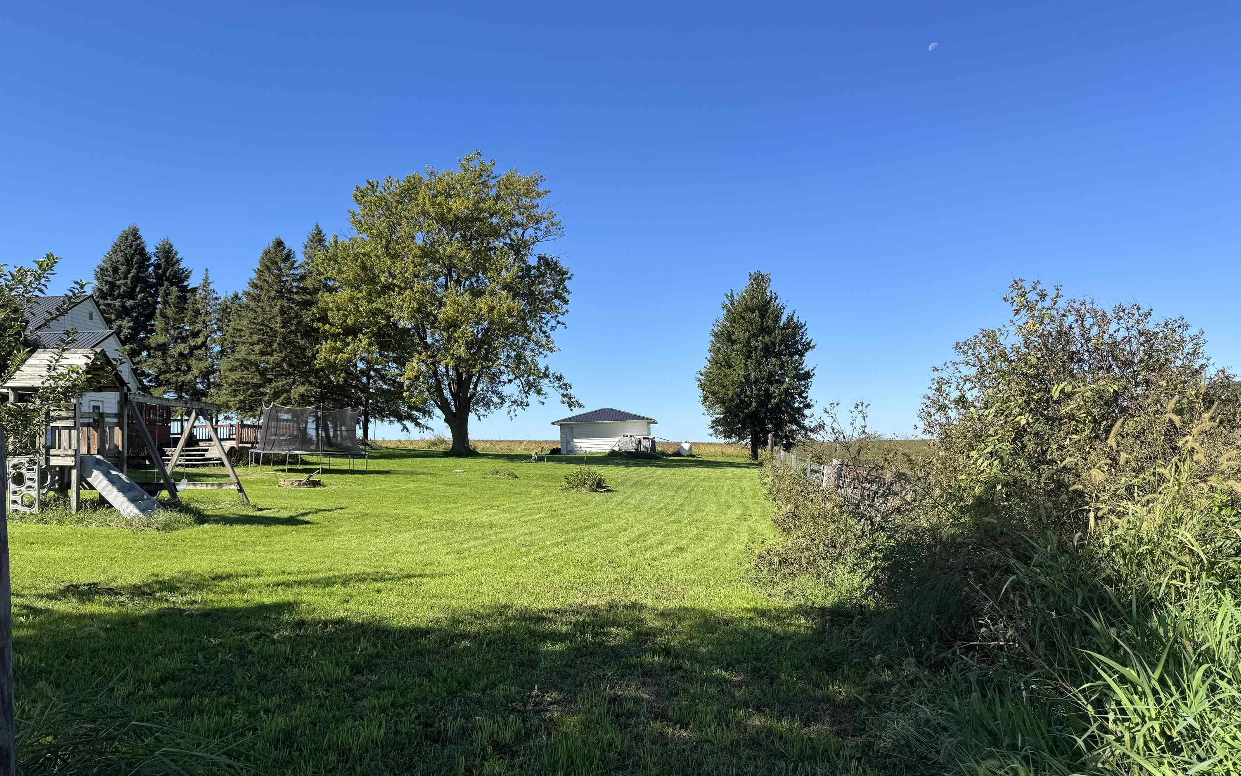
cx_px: 629
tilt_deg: +1.8
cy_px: 420
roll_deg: +1.2
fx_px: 879
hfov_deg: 70.4
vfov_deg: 47.6
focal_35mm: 26
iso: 80
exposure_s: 1/3597
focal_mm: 6.76
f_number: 1.78
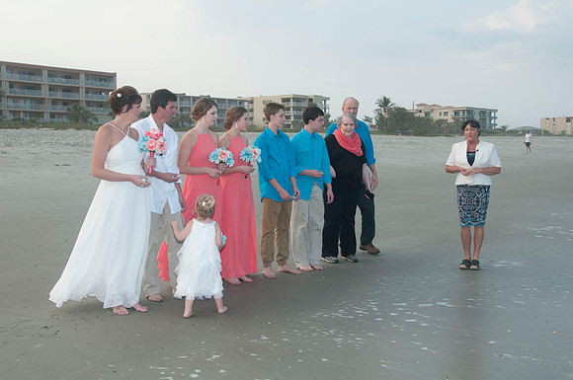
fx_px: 739
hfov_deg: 42.4
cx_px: 286
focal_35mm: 46
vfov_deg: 28.9
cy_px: 190
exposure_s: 1/250
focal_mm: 31
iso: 100
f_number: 7.1
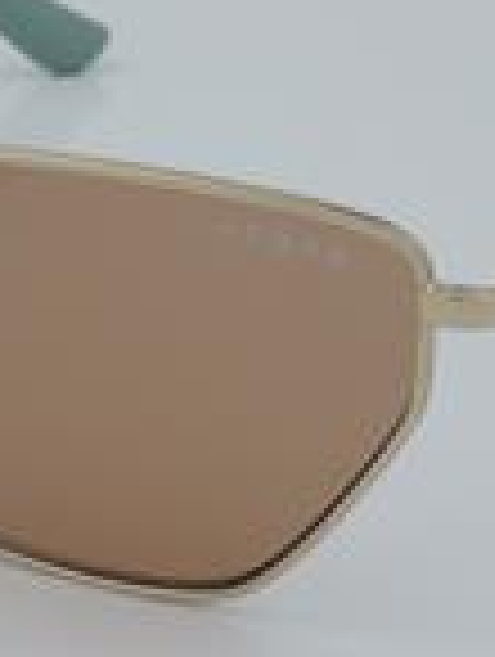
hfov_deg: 7.5
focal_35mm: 197
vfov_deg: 10.0
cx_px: 68
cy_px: 220
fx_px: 3745
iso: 100
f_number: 32
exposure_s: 1/4
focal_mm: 50
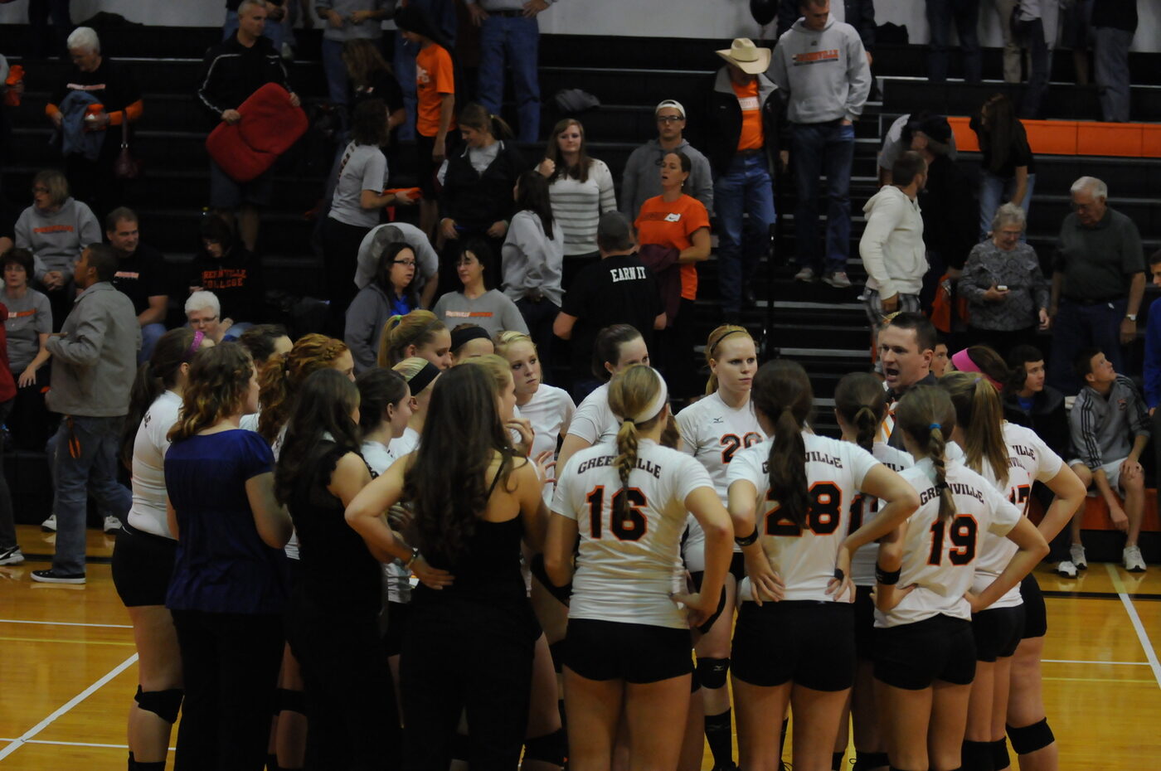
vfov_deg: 13.0
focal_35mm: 105
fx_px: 3382
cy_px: 386
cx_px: 580
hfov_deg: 19.5
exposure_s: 1/250
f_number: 2.8
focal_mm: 70
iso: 2000
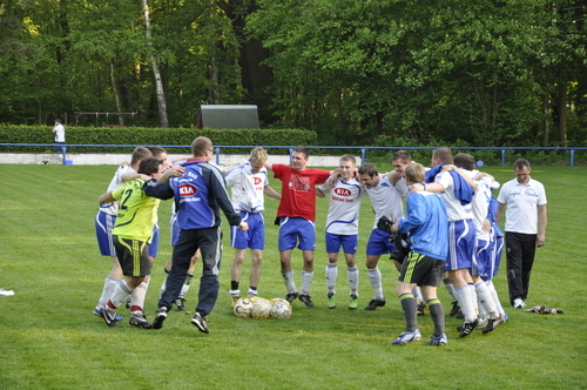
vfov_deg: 12.6
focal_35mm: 108
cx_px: 294
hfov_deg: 18.9
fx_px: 1759
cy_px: 195
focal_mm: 72
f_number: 5.6
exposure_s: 1/125
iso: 280
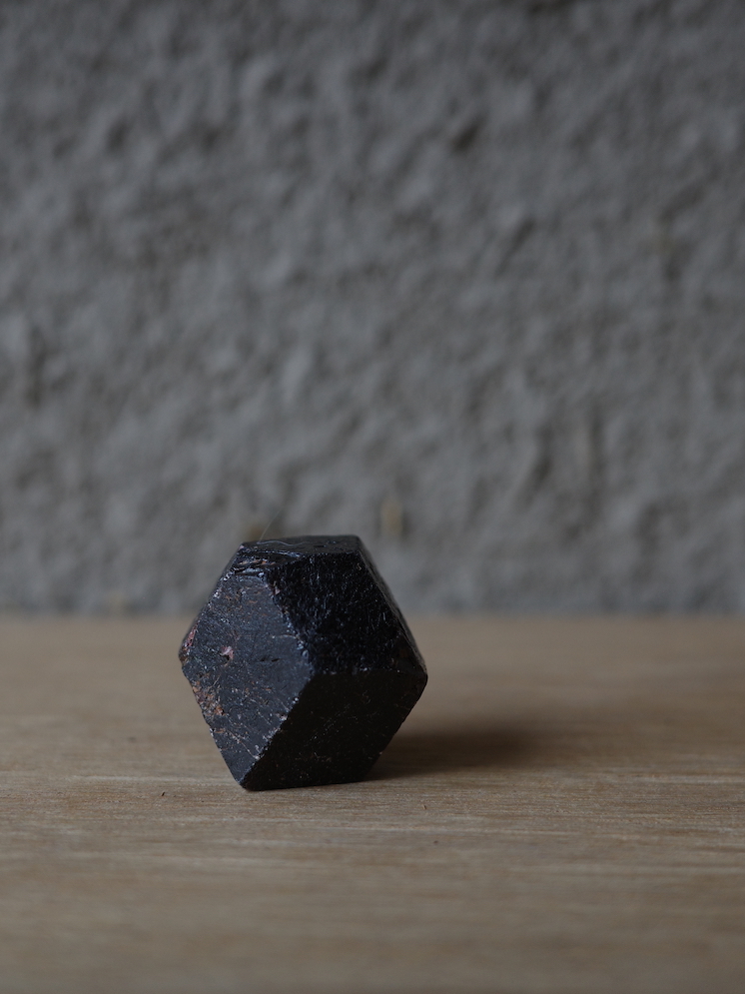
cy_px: 497
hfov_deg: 25.2
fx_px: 1665
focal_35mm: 58
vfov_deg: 33.2
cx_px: 306
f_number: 2.8
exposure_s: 1/125
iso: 200
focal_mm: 26
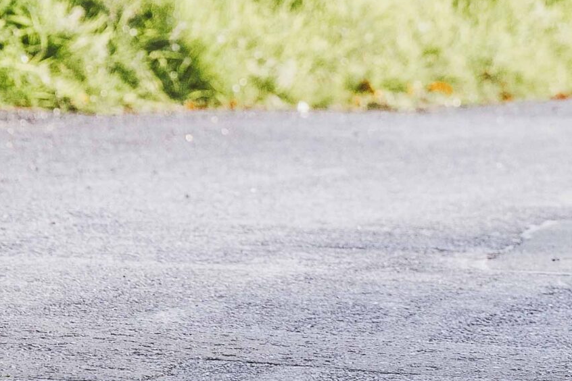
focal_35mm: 590
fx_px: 9374
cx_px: 485
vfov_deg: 2.3
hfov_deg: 3.5
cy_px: -108
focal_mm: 130
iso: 500
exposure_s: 1/2000
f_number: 3.5
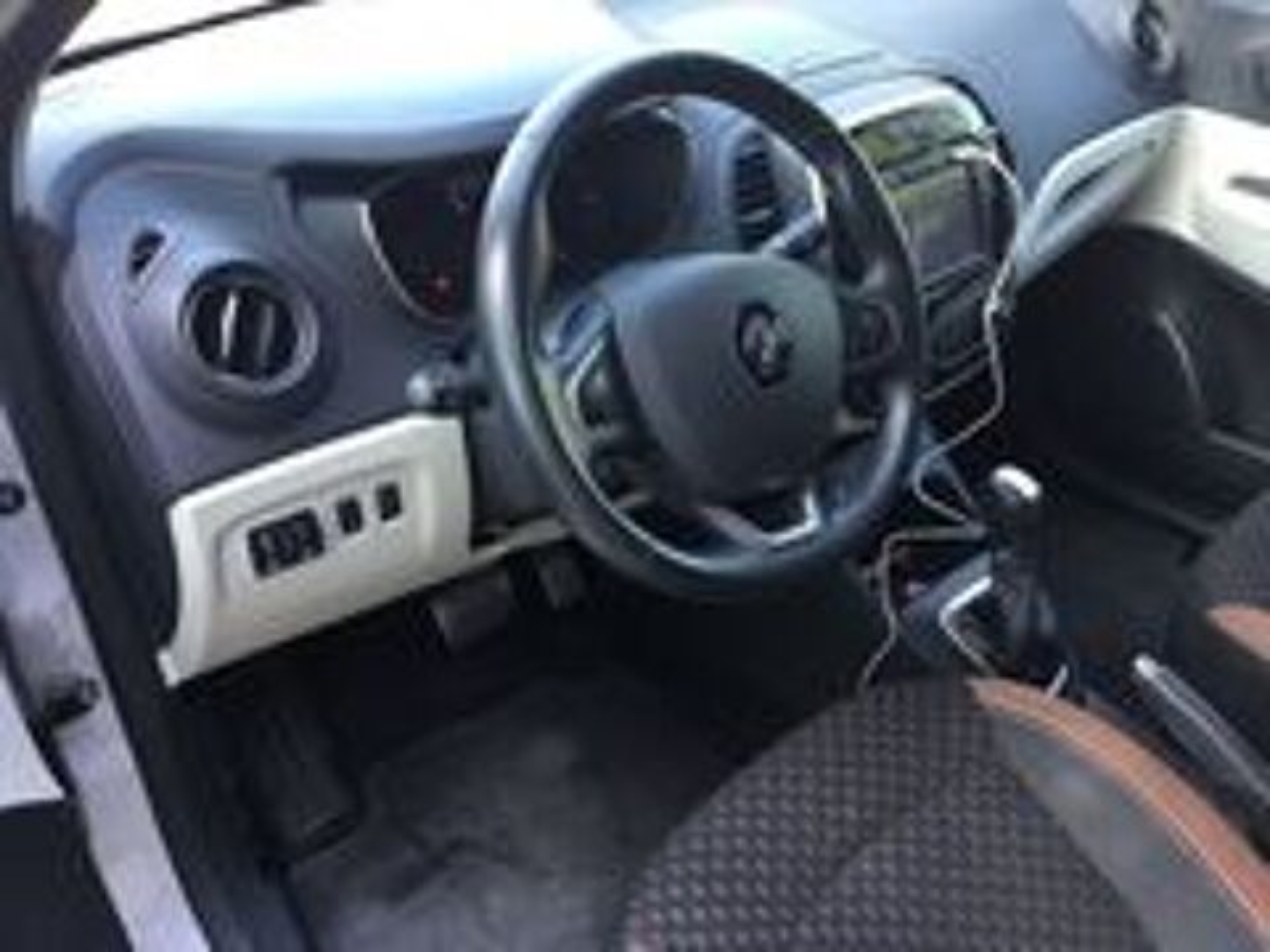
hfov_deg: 58.4
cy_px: 476
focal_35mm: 31
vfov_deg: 45.4
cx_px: 635
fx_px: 1137
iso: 40
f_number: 2.4
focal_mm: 3.3
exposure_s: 1/33
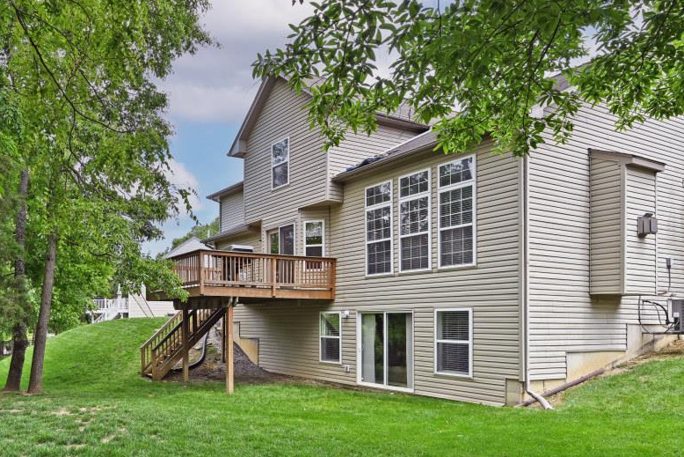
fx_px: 513
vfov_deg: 47.1
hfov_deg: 63.0
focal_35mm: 27
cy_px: 308
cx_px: 163
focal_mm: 14
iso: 110
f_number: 5.6
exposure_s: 1/250
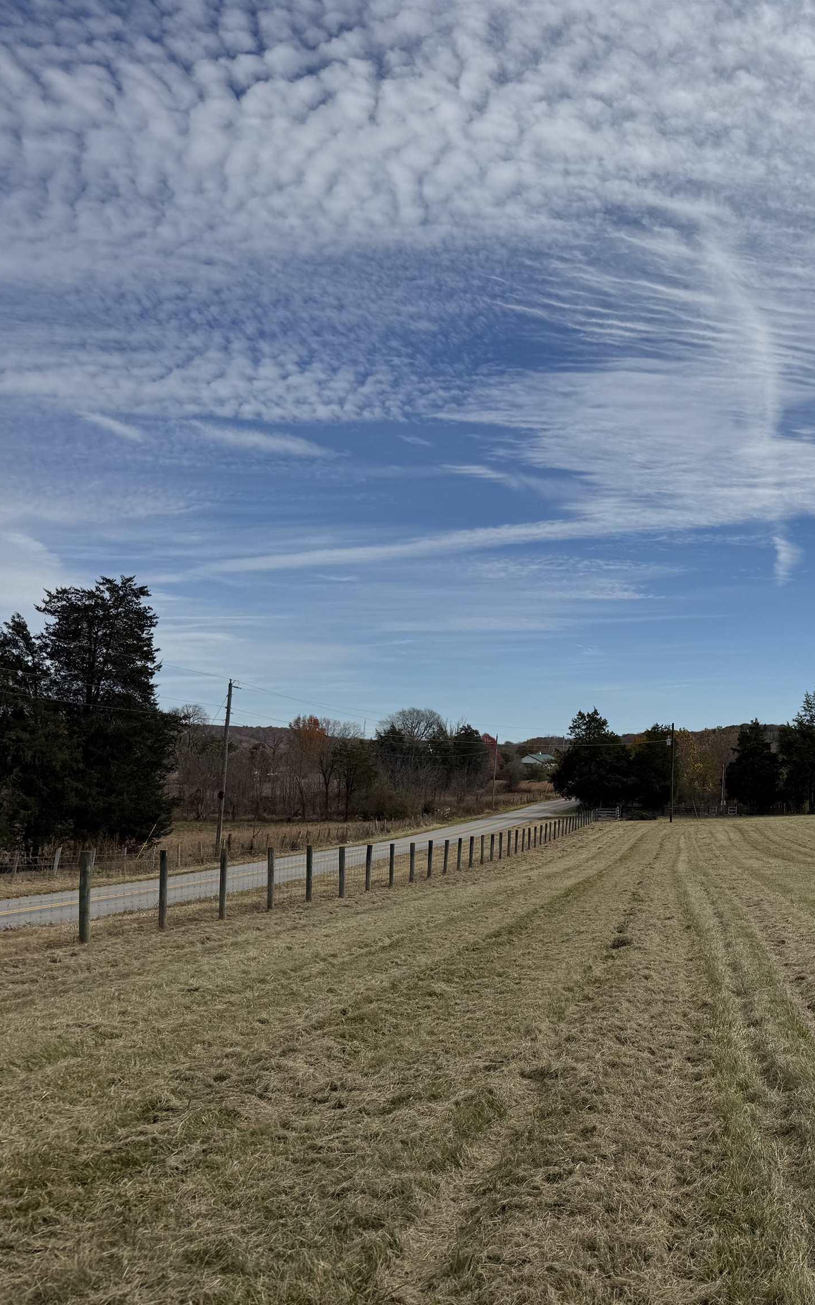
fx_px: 1208
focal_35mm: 34
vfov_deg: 56.7
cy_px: 652
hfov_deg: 33.4
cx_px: 857
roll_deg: +1.5
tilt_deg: +3.8
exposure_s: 1/9091
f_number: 1.78
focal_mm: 6.76
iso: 80
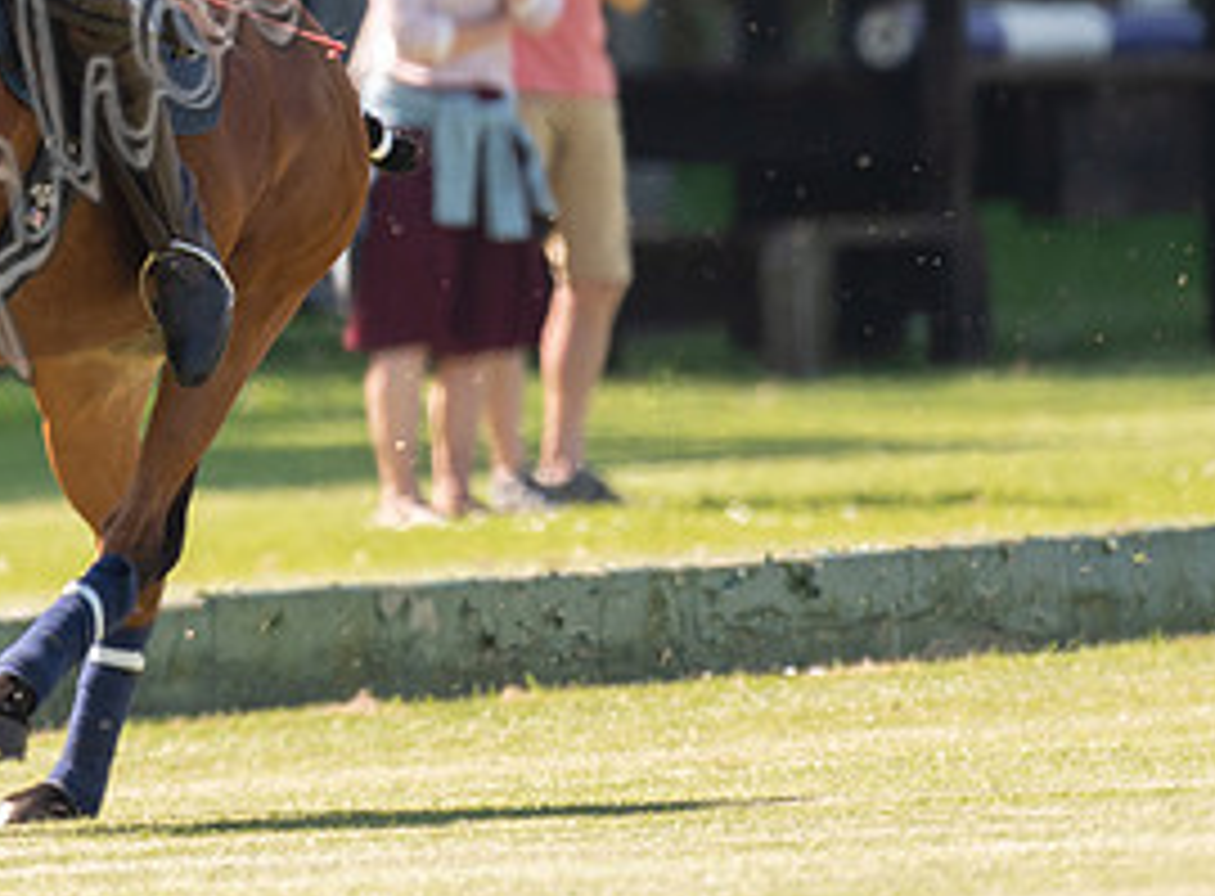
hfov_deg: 1.2
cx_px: -82
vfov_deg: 0.9
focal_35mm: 1662
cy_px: 125
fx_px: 57974
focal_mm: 500
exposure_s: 1/1250
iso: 400
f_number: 4
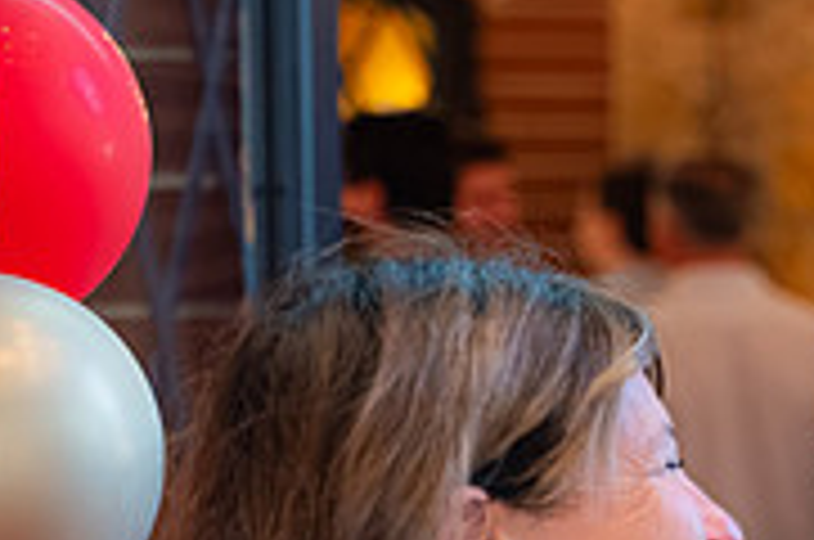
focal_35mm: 207
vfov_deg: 6.6
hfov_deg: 9.7
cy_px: 567
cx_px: 1100
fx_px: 4672
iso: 2000
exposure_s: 1/125
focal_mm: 59
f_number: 3.2
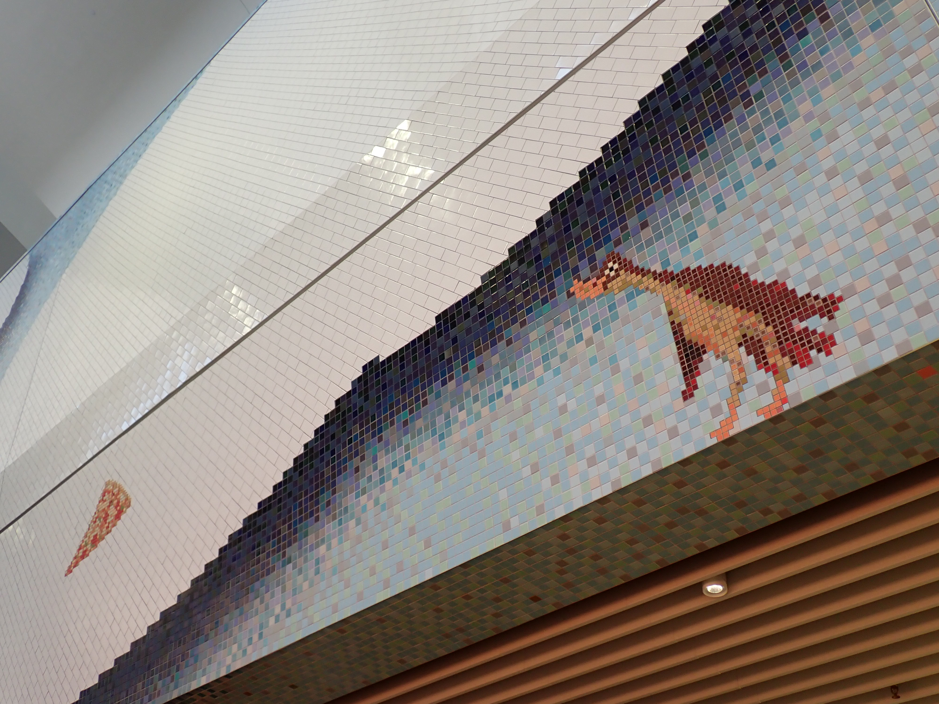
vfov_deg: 39.7
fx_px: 977
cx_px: 470
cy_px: 352
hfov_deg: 51.4
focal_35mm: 36
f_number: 2.5
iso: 200
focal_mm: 6.37
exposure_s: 1/125
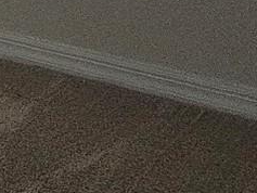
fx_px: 1151
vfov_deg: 8.8
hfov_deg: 10.4
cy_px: -249
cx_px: -420
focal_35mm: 155
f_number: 1.8
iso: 800
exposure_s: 1/170
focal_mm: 5.4
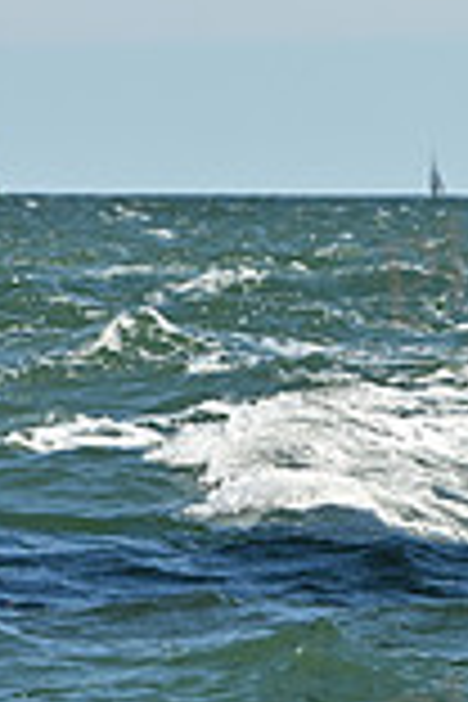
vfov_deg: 4.1
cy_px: -83
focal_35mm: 502
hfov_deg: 2.7
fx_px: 9788
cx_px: 1246
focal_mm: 135
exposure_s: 1/1600
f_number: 8
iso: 320
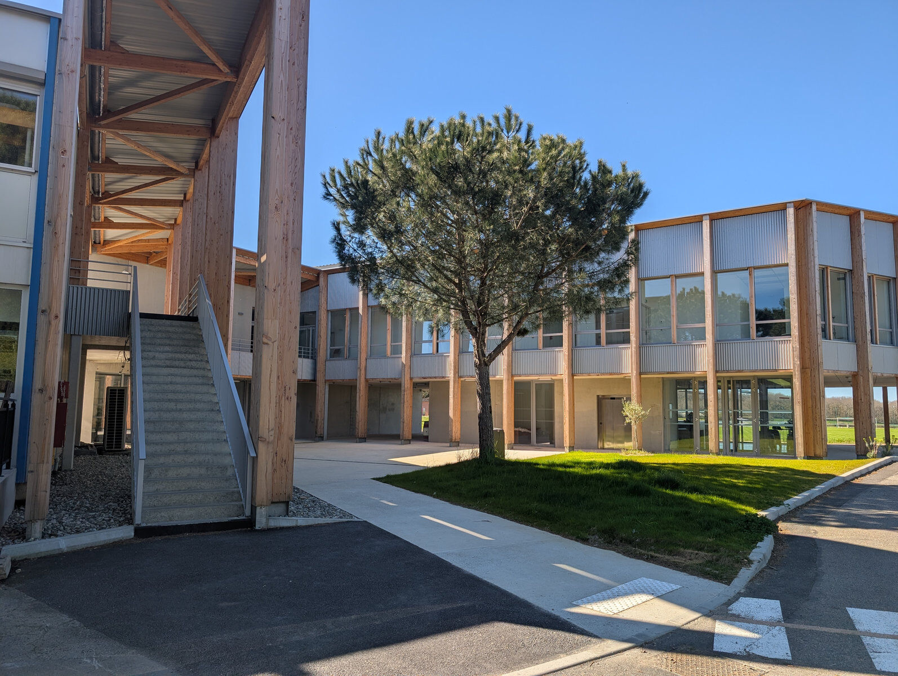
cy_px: 338
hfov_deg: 71.5
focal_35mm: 24
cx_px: 449
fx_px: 623
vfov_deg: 56.9
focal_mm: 6.9
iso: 19
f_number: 1.68
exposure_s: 1/678
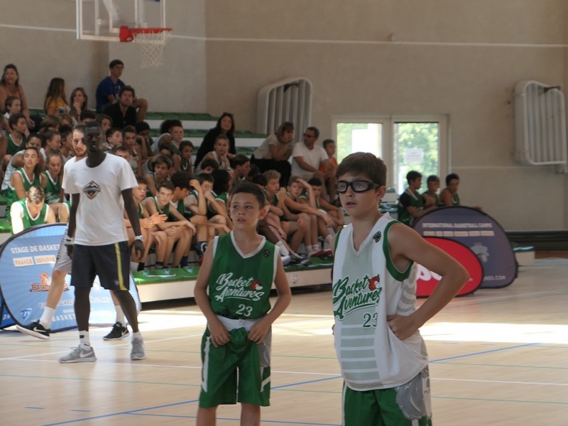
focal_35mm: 156
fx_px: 2560
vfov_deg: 9.5
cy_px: 213
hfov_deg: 12.7
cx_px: 284
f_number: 2.8
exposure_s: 1/125
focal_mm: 26.4
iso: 125
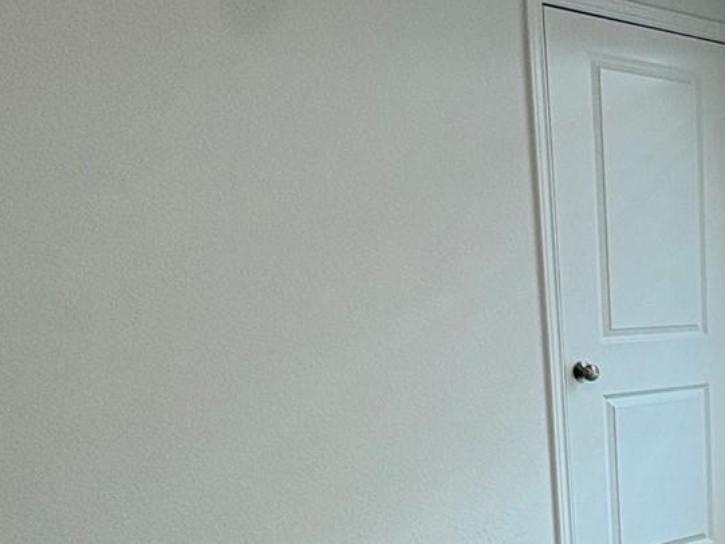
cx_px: 1118
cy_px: 481
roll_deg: -2.3
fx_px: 1110
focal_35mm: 53
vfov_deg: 26.7
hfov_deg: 25.7
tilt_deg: -11.9
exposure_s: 1/60
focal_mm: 2.22
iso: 125
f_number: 2.2
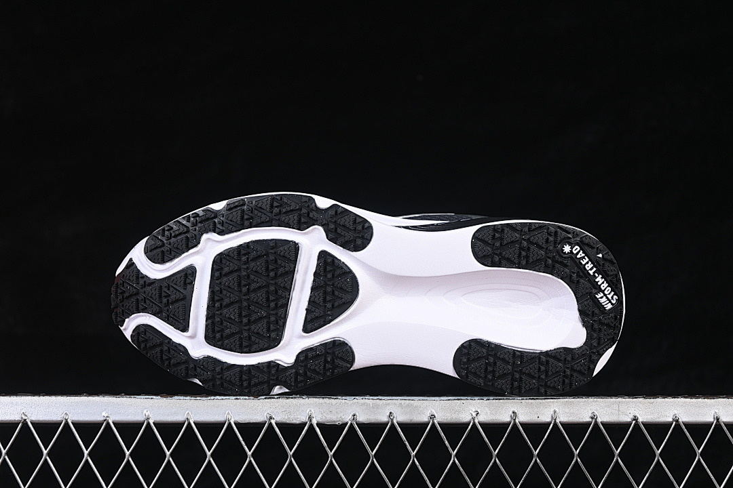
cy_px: 244
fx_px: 1527
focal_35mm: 75
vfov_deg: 18.2
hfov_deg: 27.0
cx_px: 366
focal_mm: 50
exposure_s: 1/60
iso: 160
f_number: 6.3
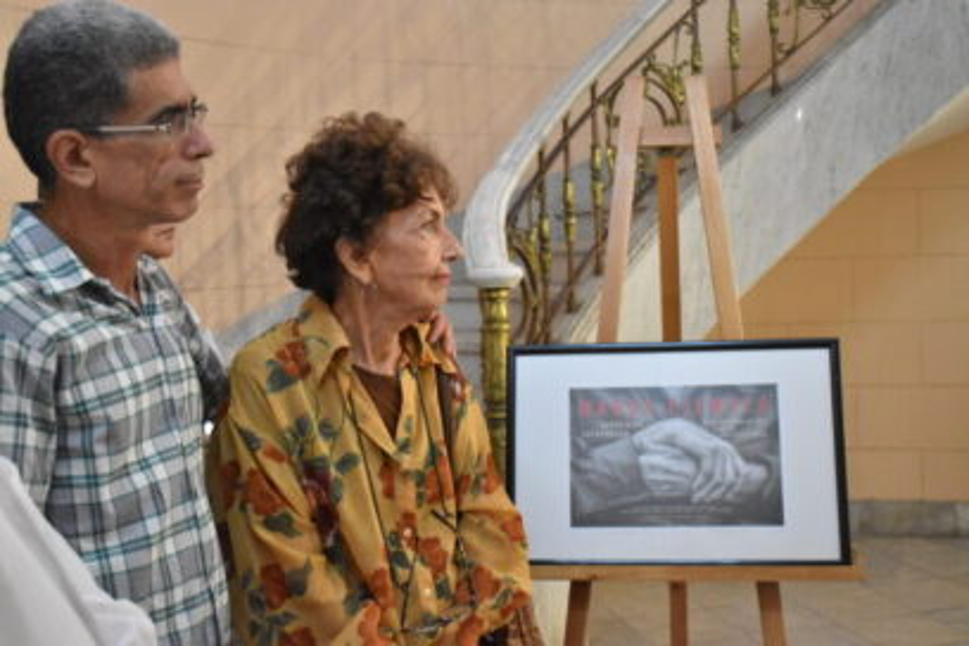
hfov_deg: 45.0
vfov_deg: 30.8
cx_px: 484
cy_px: 323
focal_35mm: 44
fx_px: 1171
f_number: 4.2
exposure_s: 1/100
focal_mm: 29
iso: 6400
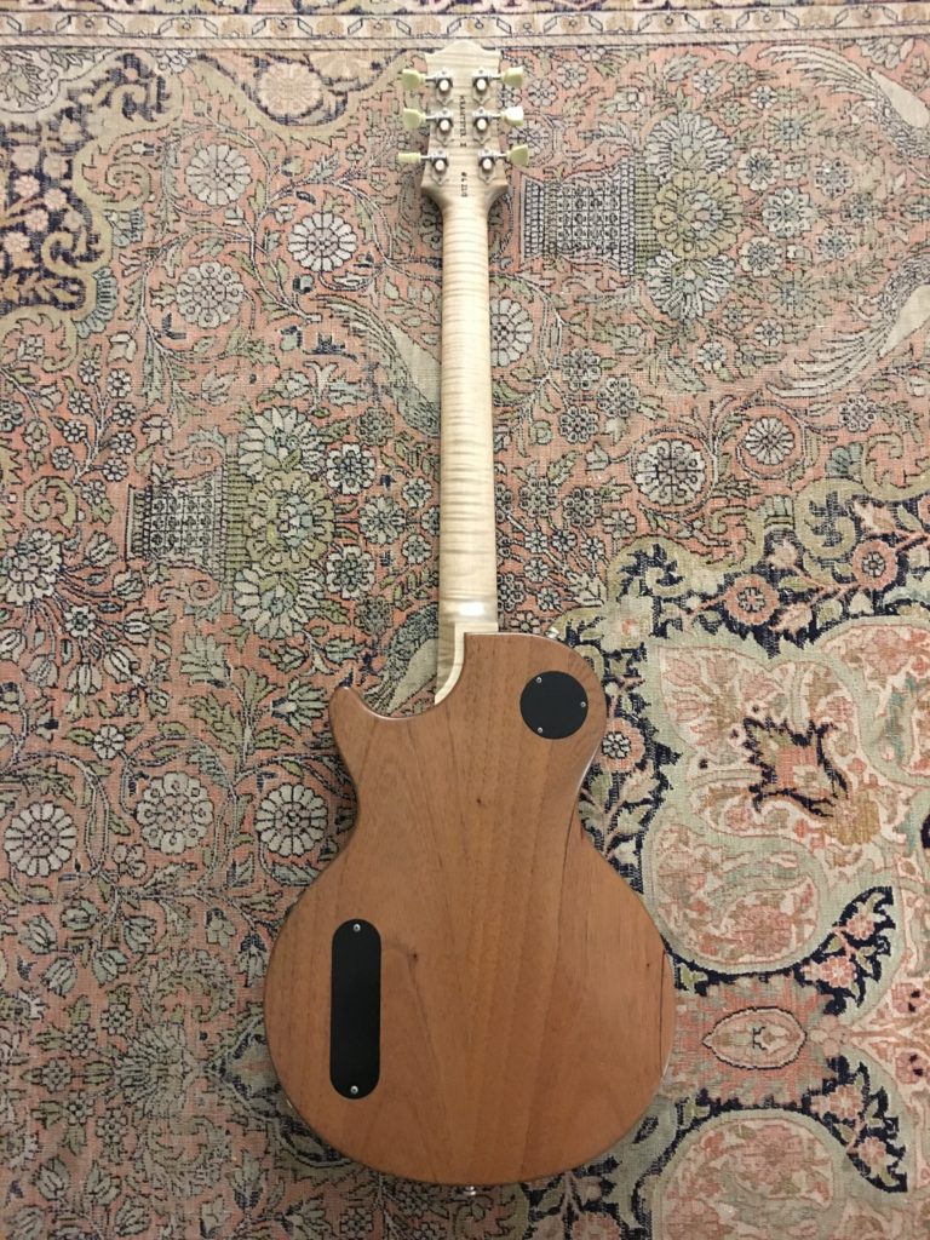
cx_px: 465
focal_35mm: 29
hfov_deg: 48.2
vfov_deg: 61.7
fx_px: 1039
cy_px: 620
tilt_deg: -83.4
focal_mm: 4.15
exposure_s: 1/17
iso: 400
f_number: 2.2
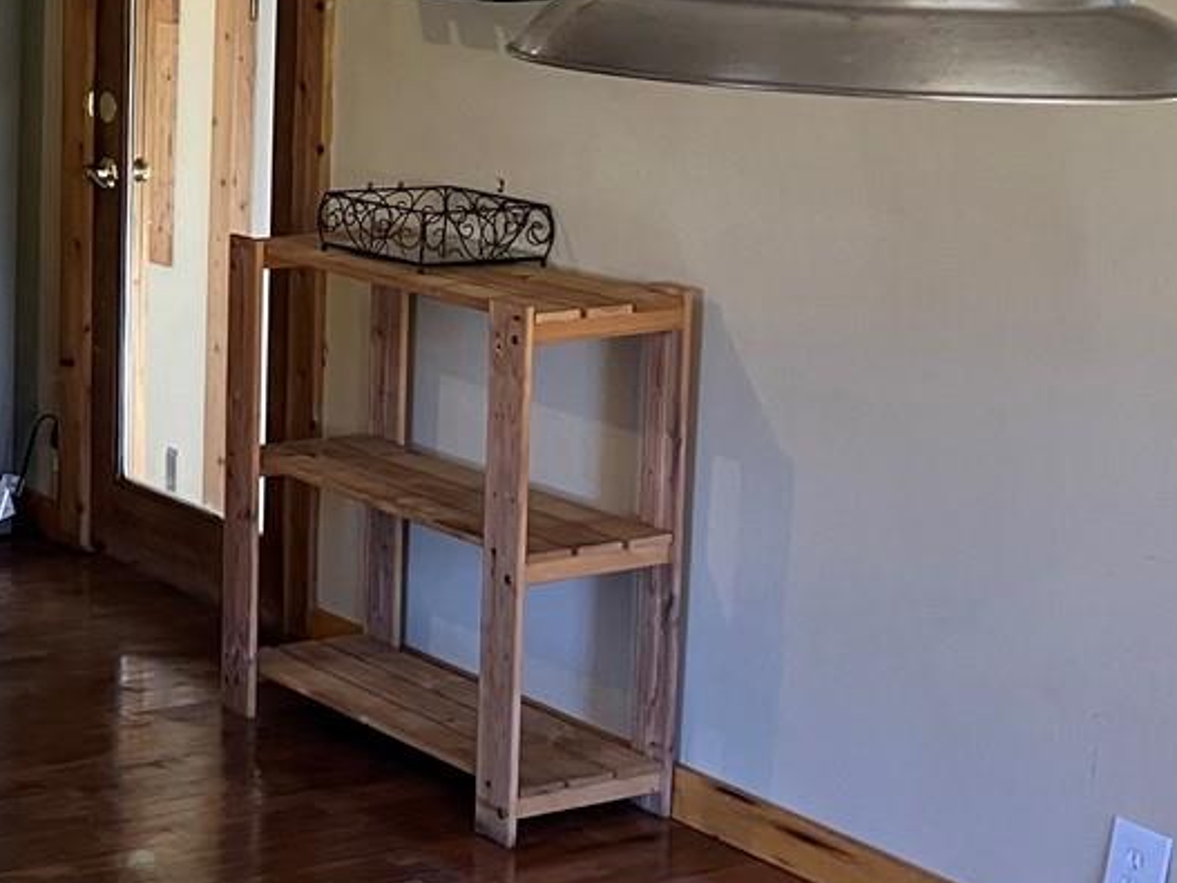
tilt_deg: -9.0
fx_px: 2889
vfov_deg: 17.3
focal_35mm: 85
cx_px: -257
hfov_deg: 21.3
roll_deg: +0.1
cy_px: 277
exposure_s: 1/60
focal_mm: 3.99
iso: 100
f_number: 1.8
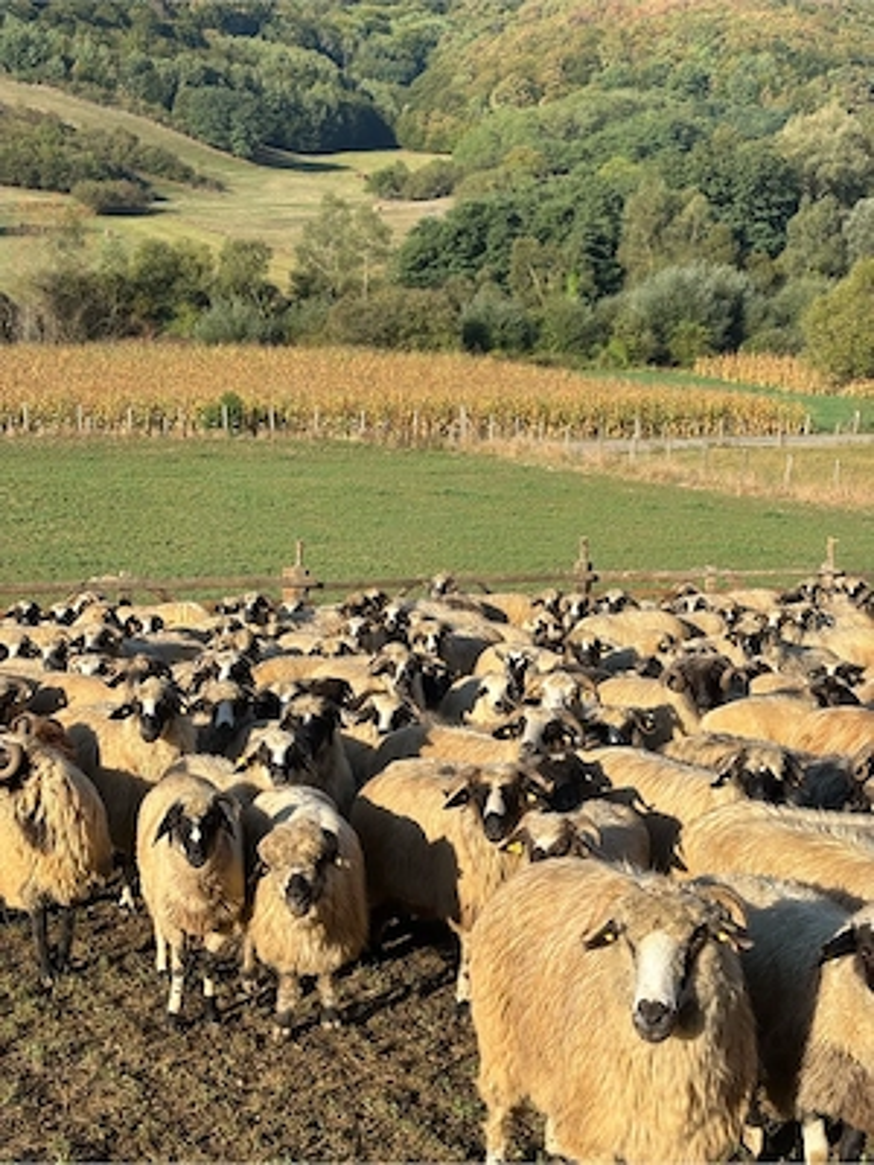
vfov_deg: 36.8
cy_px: 582
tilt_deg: -12.2
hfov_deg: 28.0
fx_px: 1751
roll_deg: -4.8
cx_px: 437
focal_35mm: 52
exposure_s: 1/1751
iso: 40
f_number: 1.6
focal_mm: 5.96
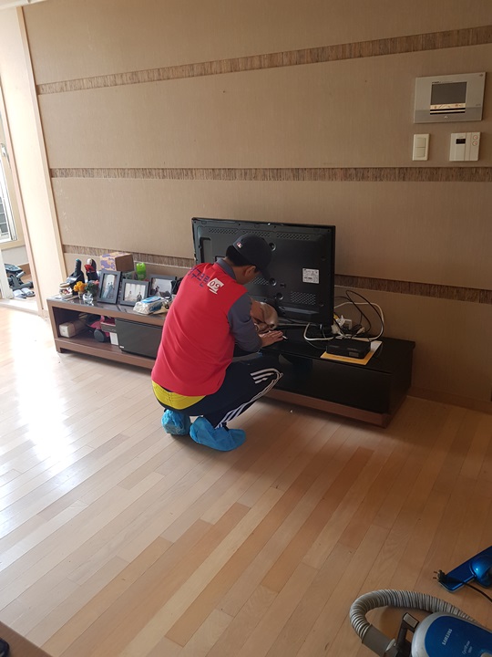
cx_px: 246
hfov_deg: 53.1
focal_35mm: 26
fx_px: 493
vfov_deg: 67.3
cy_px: 328
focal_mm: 4.2
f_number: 1.7
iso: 100
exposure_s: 1/60
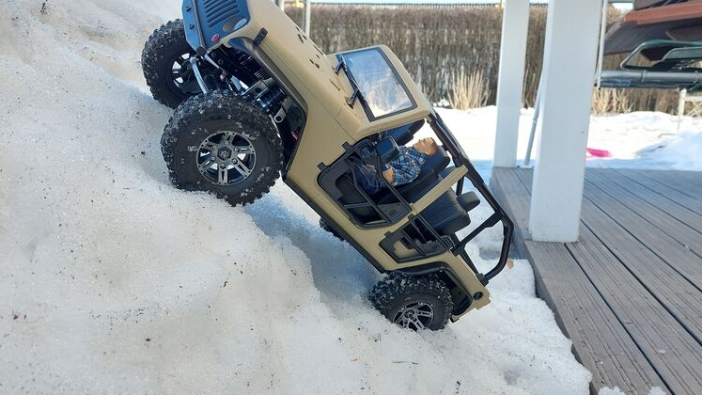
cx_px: 351
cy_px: 276
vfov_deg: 33.3
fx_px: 651
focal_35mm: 35
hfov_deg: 56.6
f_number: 1.8
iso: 25
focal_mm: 5.23
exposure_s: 1/100
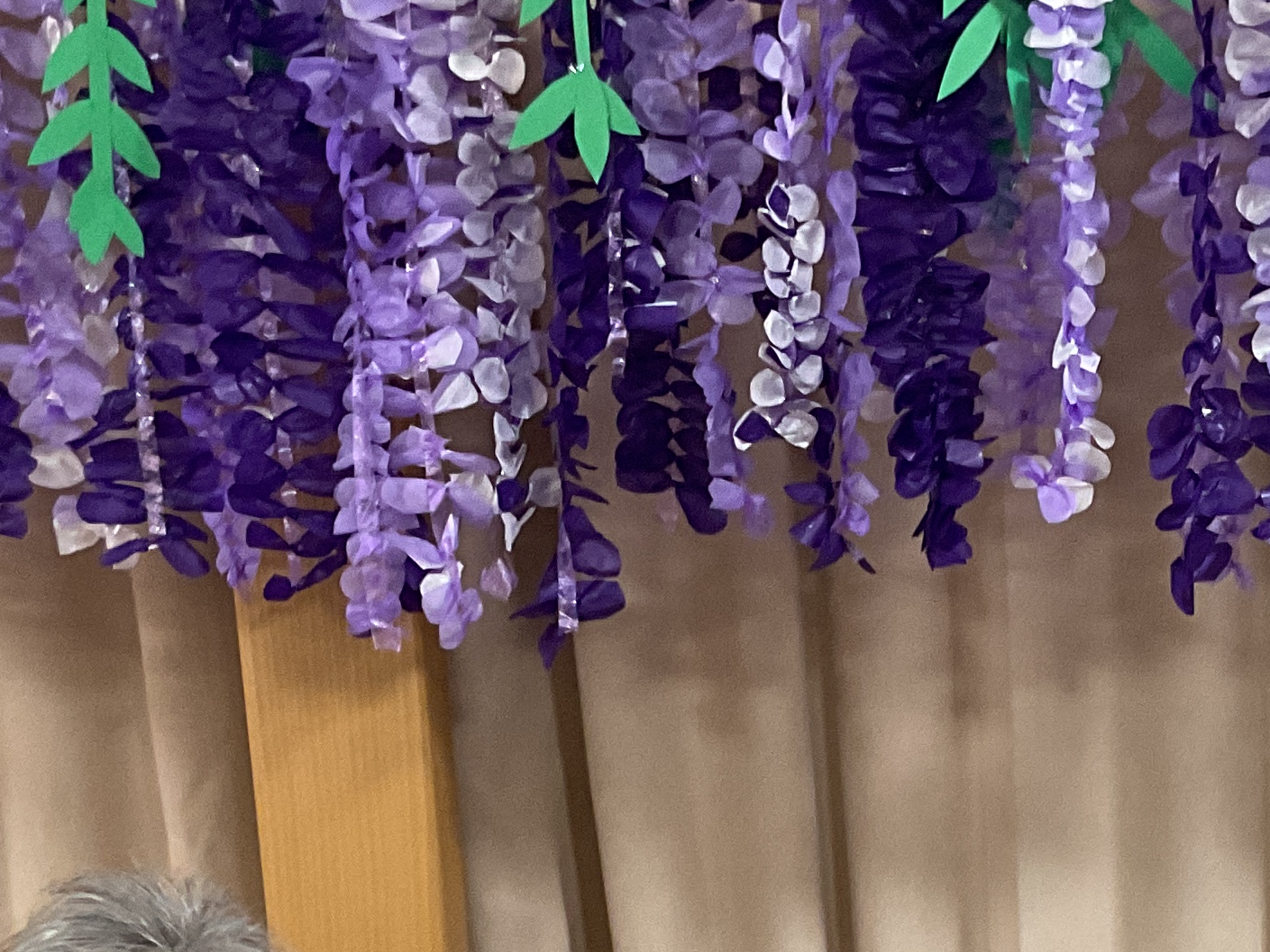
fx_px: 3045
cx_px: 973
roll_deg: +0.8
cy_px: 1144
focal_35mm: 83
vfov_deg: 17.0
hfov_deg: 23.3
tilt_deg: -14.2
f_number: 1.8
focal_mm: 3
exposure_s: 1/60
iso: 125
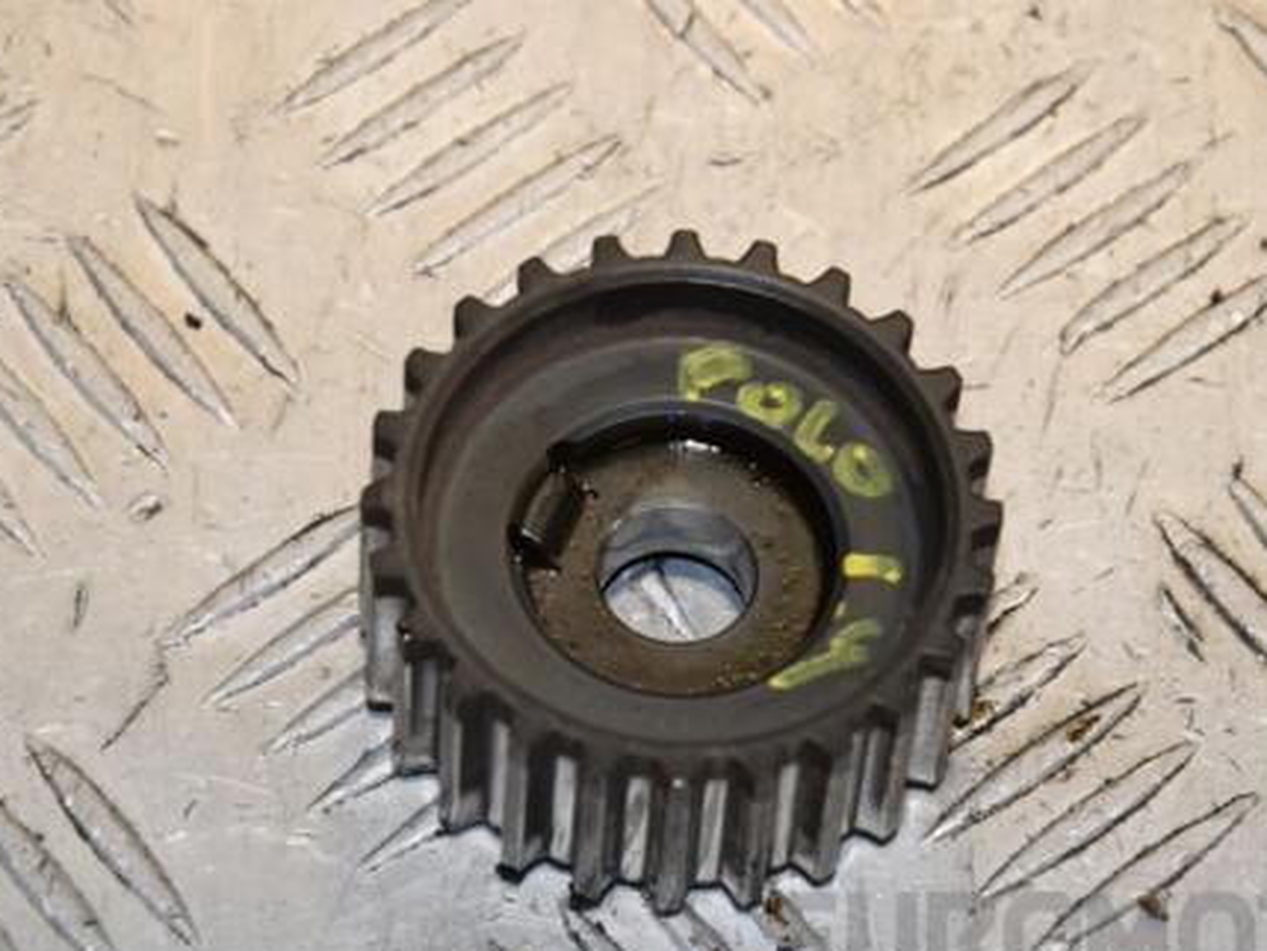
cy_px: 543
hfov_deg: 9.3
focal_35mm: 212
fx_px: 7750
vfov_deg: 7.0
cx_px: 724
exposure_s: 1/200
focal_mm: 105
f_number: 7.1
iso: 800
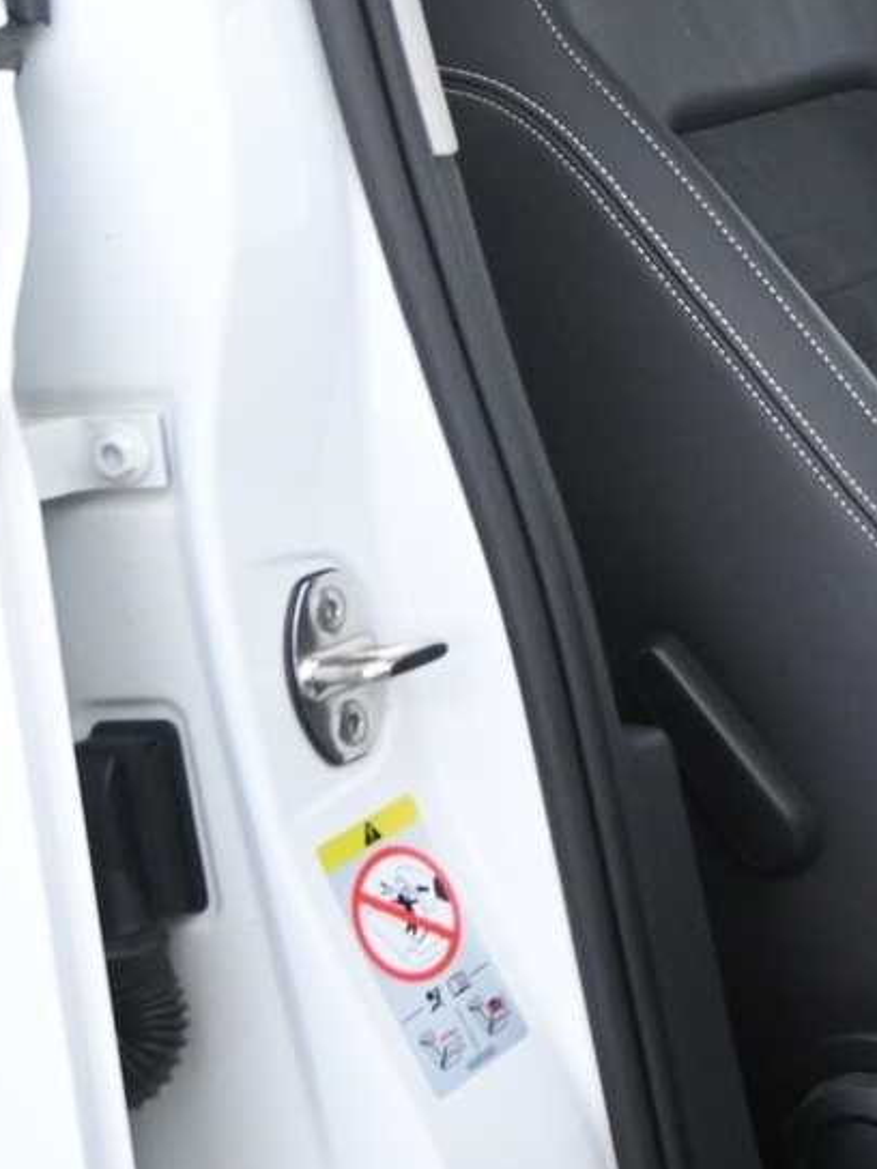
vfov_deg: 23.3
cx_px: 1399
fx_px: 2828
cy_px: 393
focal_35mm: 84
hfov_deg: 15.9
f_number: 3.8
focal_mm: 19.5
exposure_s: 1/30
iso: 3200
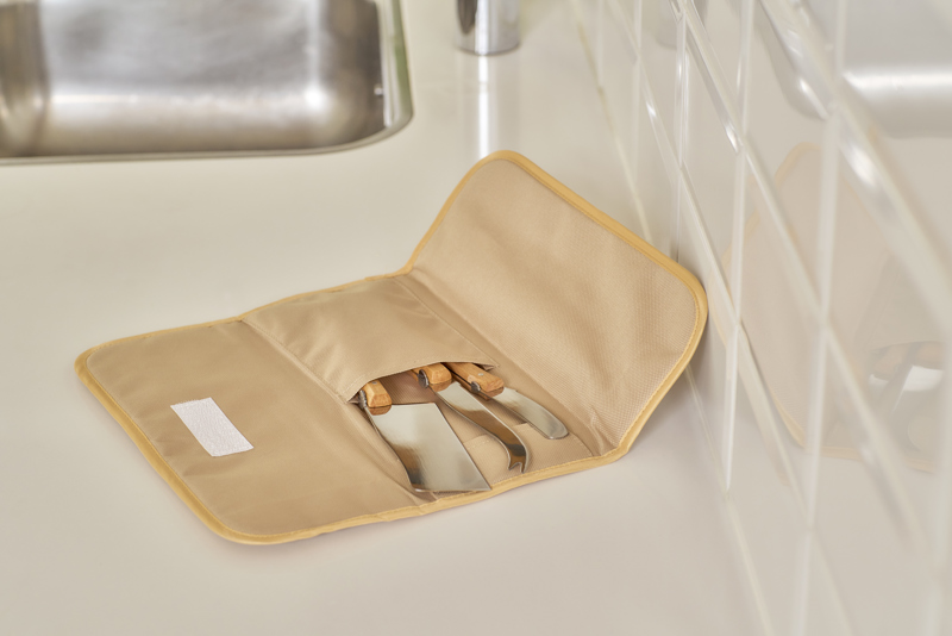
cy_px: 318
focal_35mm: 85
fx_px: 2248
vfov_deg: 16.1
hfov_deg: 23.9
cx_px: 476
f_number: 6.3
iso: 640
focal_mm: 85
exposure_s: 1/13
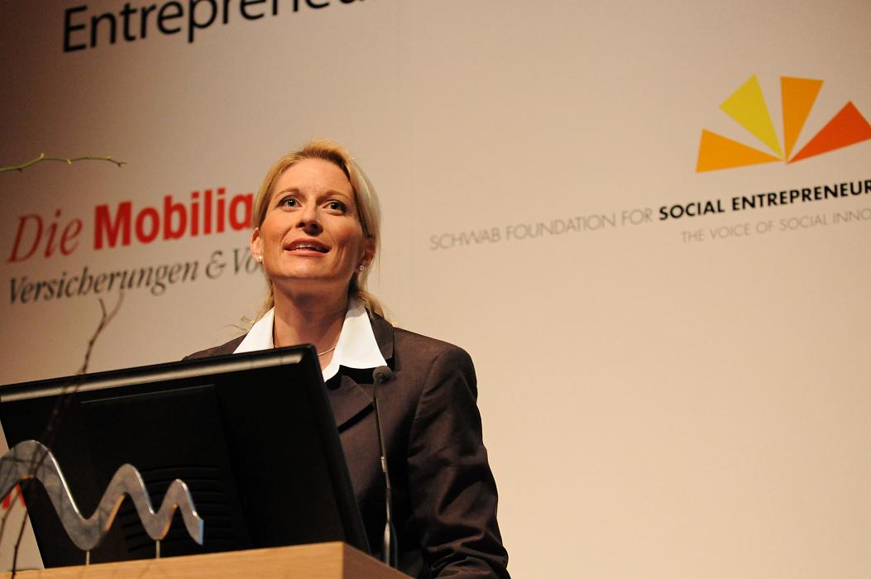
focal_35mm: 105
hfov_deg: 19.5
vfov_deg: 13.0
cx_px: 436
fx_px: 2538
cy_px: 290
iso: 1600
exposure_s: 1/200
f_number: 3.2
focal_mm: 70
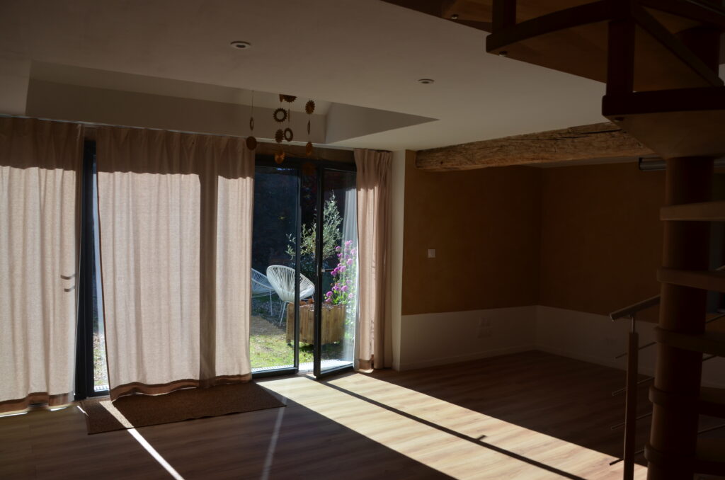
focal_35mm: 27
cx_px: 362
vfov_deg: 47.7
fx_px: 543
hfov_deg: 67.5
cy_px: 240
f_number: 8
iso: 200
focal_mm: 18
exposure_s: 1/250
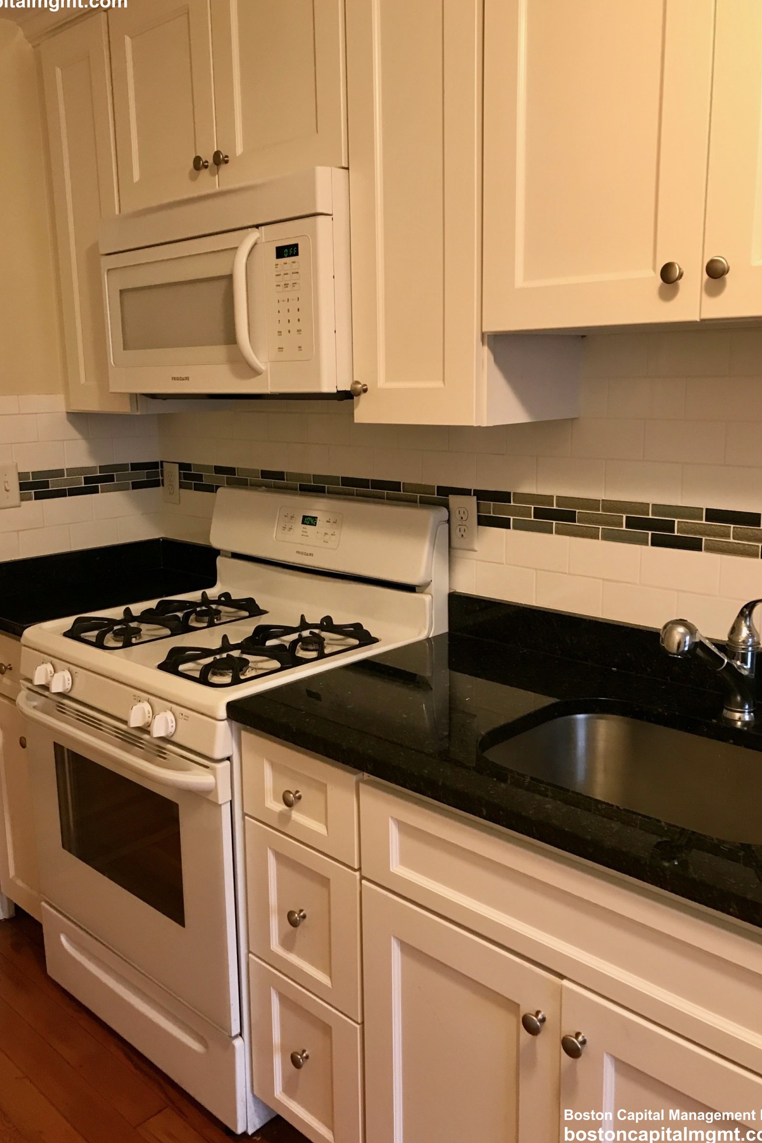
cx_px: 346
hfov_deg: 43.6
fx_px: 953
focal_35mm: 30
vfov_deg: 61.9
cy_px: 562
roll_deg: +1.8
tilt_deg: -8.5
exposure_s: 1/15
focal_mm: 3.99
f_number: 1.8
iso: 50
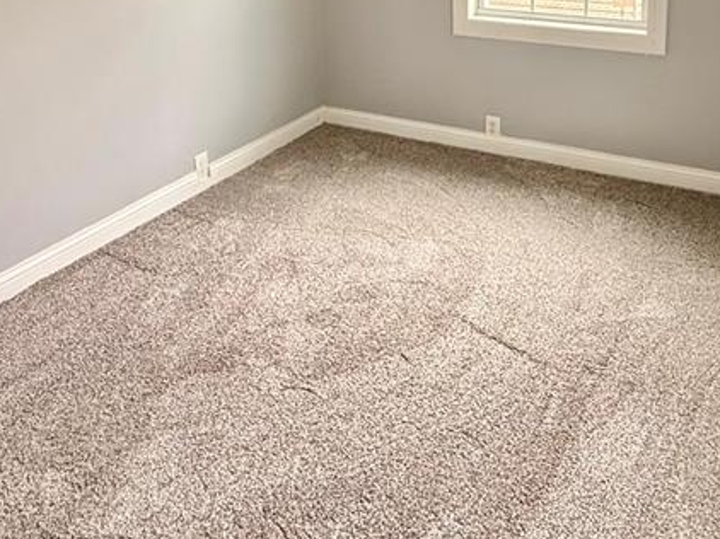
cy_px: -19
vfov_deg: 36.8
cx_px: 386
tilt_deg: -6.9
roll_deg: +1.8
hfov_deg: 53.9
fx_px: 707
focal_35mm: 34
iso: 320
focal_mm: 2.22
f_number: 2.2
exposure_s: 1/99
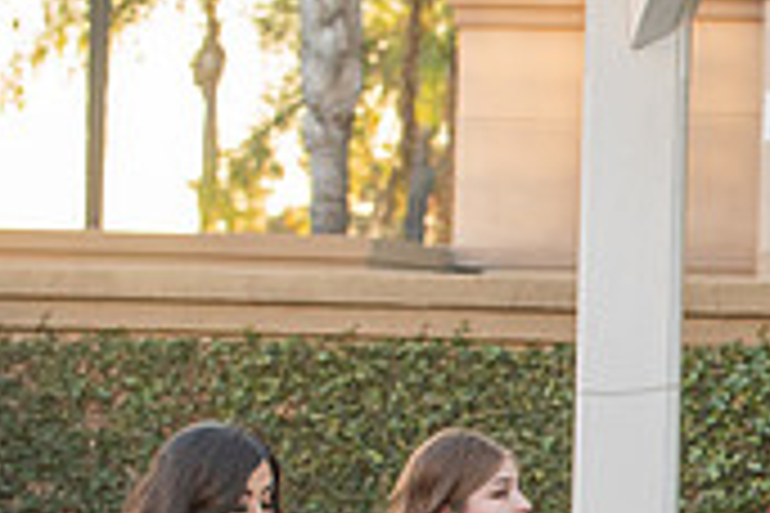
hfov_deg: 6.3
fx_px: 6908
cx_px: 1013
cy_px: 686
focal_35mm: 323
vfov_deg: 4.2
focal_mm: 95
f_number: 4
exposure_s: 1/320
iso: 800
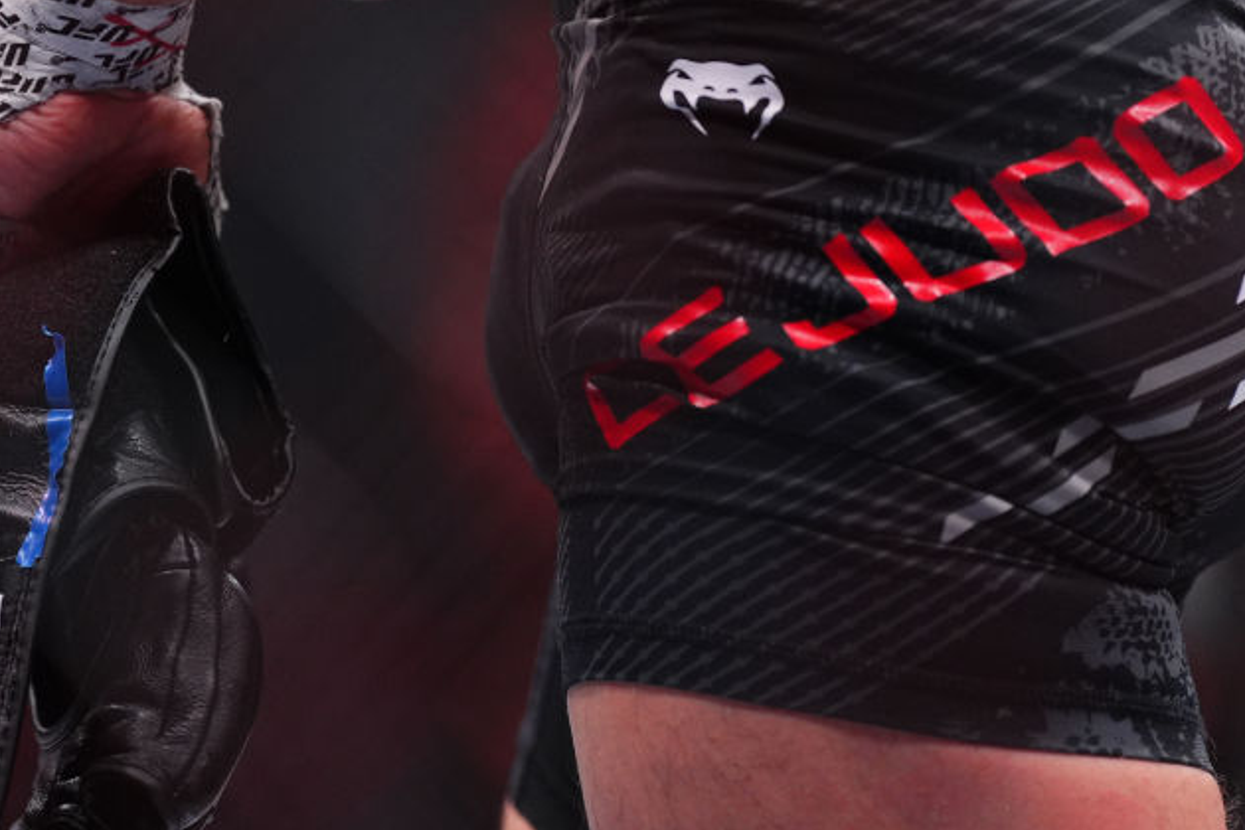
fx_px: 11239
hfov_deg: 6.3
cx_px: 585
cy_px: 353
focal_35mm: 325
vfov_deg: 4.2
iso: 2500
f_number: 2.8
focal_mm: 200
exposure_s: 1/1600
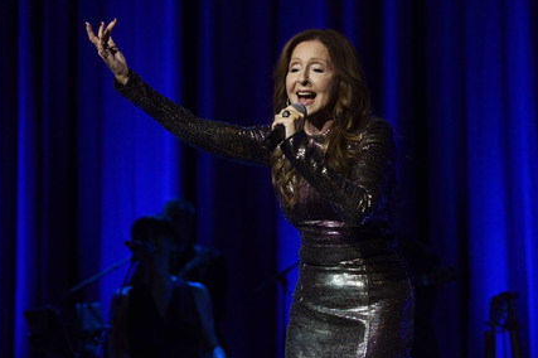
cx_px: 277
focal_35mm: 132
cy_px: 175
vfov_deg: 10.4
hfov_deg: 15.5
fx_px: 1971
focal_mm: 125
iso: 1250
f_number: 5.6
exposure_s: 1/640
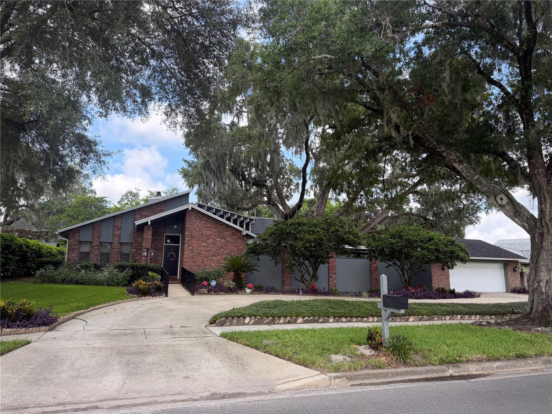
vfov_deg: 56.8
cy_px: 207
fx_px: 383
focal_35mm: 24
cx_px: 276
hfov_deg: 71.6
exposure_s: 1/1091
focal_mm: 6.76
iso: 100
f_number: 1.78
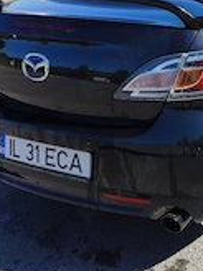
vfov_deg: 33.9
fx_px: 438
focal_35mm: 56
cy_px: 79
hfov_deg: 25.2
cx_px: 190
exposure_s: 1/654
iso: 50
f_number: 1.7
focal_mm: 6.06
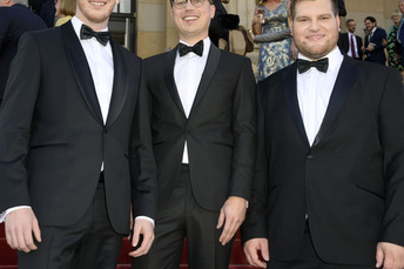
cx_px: 192
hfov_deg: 33.9
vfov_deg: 22.9
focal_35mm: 59
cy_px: 108
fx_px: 662
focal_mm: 45
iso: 400
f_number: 7.1
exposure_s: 1/200
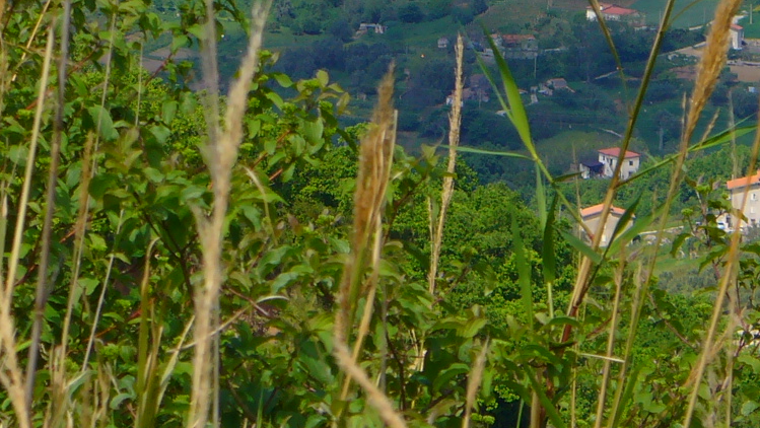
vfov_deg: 3.8
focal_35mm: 321
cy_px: -156
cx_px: 373
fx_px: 6471
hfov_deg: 6.7
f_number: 7.6
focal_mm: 22.7
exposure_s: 1/200
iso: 64
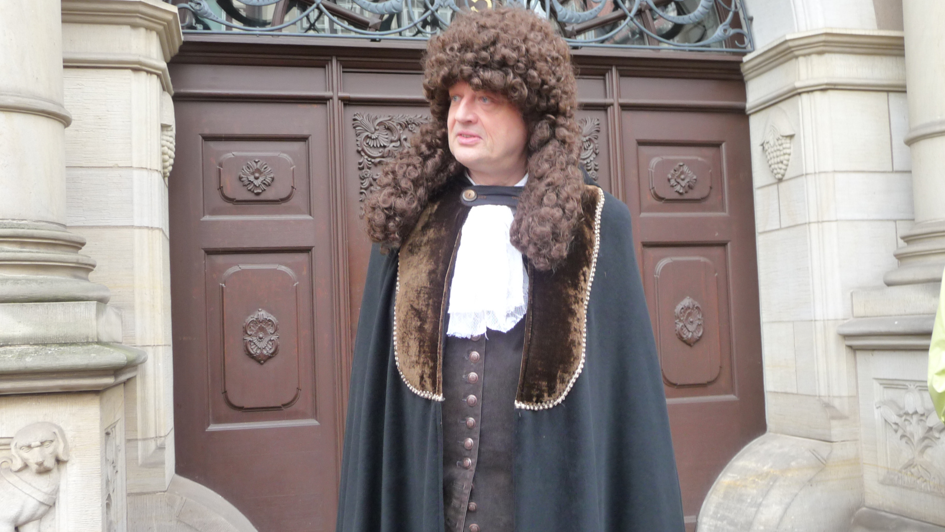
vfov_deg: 32.0
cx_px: 452
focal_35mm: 37
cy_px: 290
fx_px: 927
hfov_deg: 54.0
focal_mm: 5.3
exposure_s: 1/15
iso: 160
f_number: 3.5
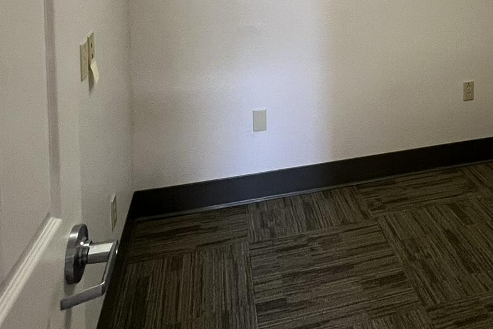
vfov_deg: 32.0
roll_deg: +0.4
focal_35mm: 35
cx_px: 361
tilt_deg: -2.7
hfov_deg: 52.4
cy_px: -59
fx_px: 479
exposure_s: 1/60
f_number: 1.8
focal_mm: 1.57
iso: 400
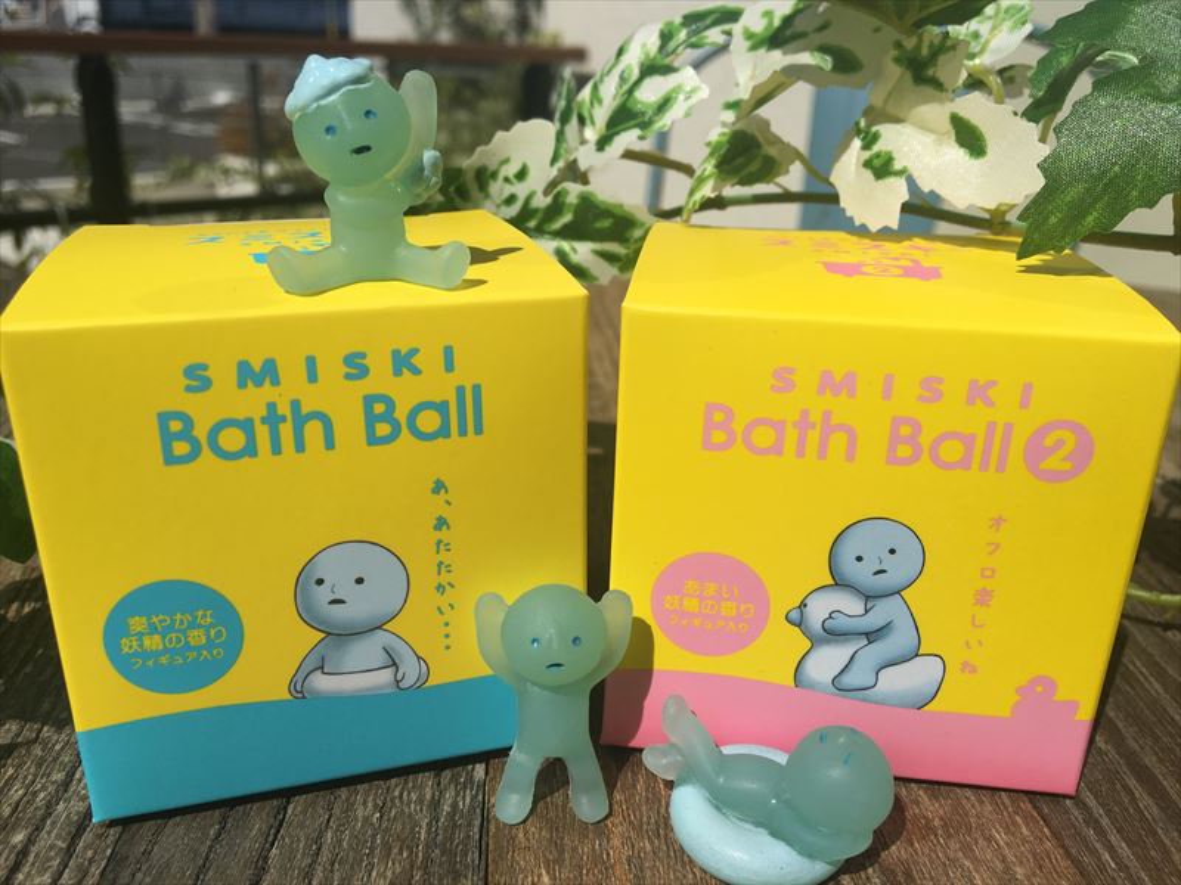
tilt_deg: -20.6
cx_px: 590
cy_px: 442
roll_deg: -1.3
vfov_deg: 48.2
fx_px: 989
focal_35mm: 29
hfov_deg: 61.7
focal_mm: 4.15
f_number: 2.2
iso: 25
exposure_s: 1/4525
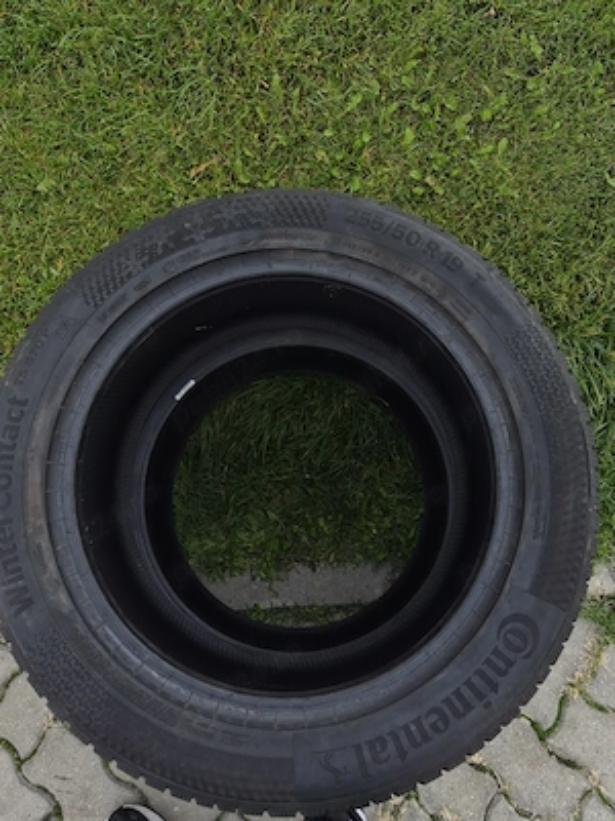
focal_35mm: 23
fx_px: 545
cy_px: 410
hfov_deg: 58.9
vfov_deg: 73.9
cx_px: 308
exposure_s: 1/3400
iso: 80
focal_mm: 5.4
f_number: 1.8
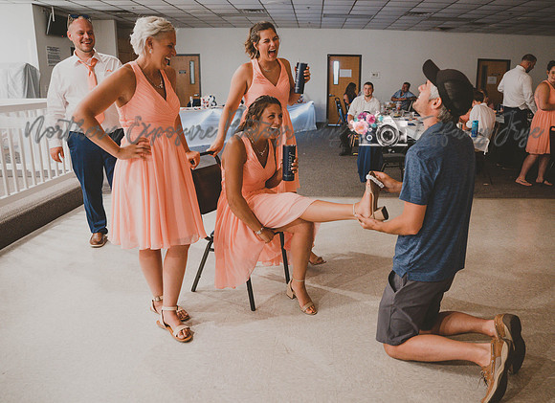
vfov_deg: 48.9
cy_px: 191
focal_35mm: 28
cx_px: 319
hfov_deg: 63.8
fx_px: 443
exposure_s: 1/80
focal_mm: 25
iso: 3200
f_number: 2.8
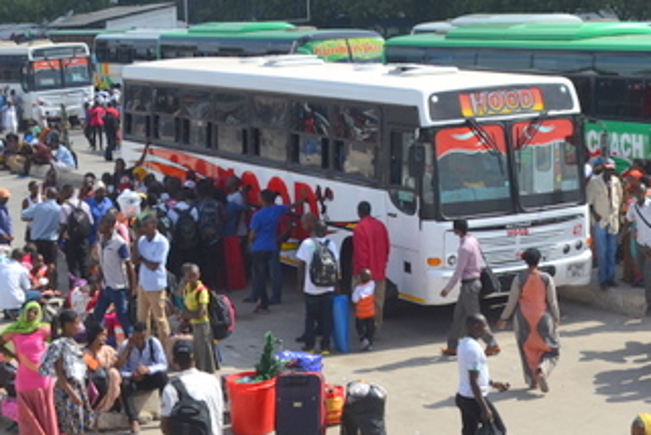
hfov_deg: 22.3
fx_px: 1629
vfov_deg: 14.9
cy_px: -6
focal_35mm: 90
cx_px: 535
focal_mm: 24
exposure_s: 1/250
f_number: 8
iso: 100
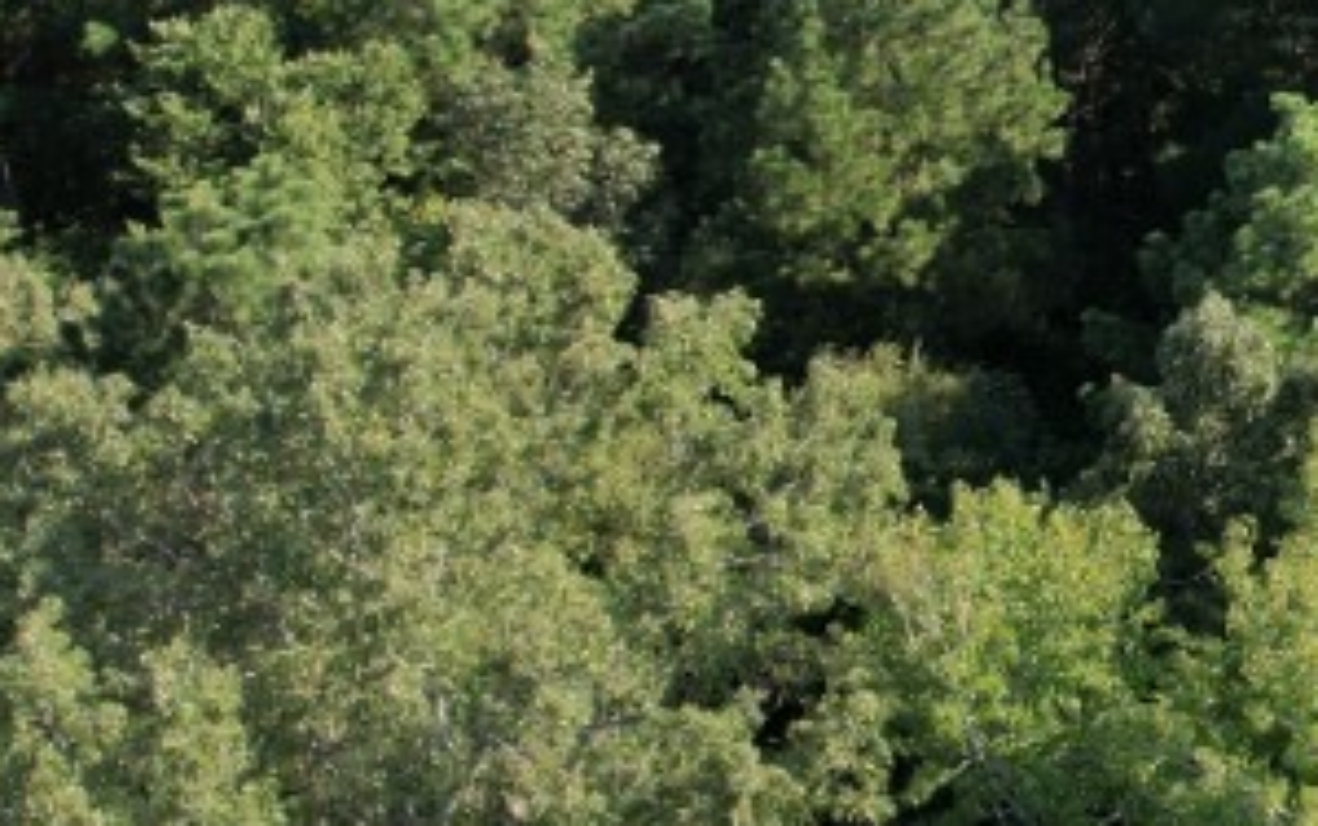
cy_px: 136
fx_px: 3091
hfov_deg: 21.4
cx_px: 1788
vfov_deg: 15.1
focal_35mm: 86
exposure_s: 1/800
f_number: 2.8
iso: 100
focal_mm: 8.38
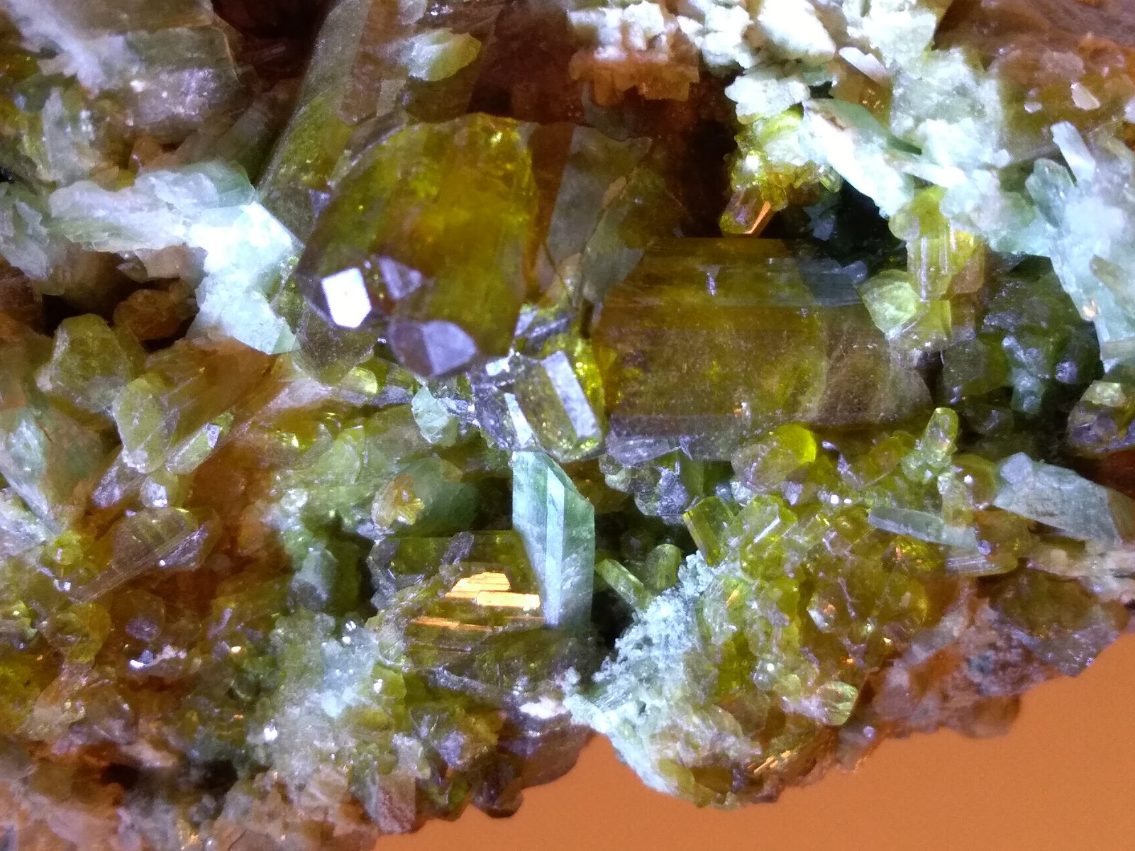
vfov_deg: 53.1
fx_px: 852
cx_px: 568
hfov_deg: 67.3
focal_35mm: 26
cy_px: 426
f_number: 2
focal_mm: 3.54
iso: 287
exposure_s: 1/33.3
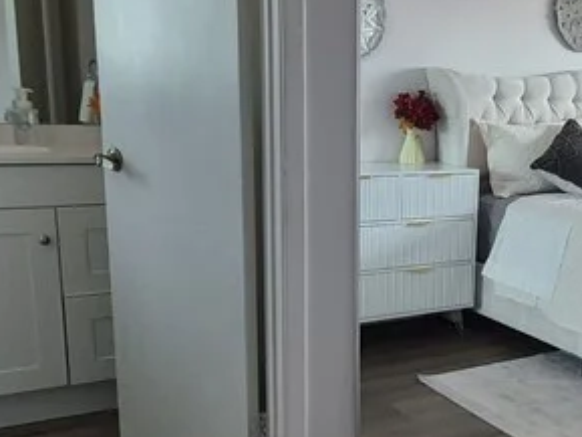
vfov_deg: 31.4
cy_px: 272
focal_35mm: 46
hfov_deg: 37.9
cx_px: 544
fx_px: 774
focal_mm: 1.74
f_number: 2.2
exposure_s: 1/60
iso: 125
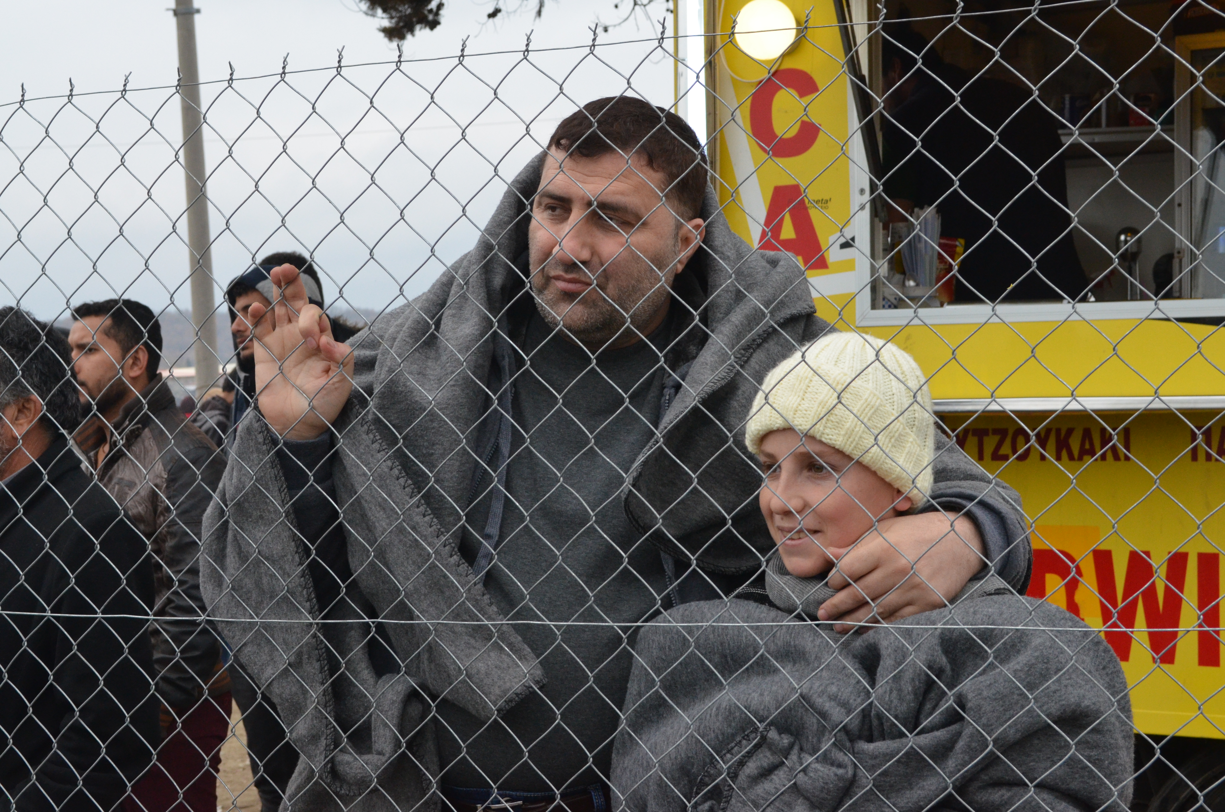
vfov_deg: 20.5
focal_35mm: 66
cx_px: 612
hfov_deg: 30.6
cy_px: 406
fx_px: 2241
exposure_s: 1/400
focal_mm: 44
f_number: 10
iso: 1600
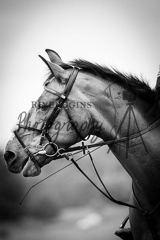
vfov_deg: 4.6
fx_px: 3000
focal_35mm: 450
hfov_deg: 3.1
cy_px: 120
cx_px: 80
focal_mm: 300
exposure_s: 1/1600
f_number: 4
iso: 1000
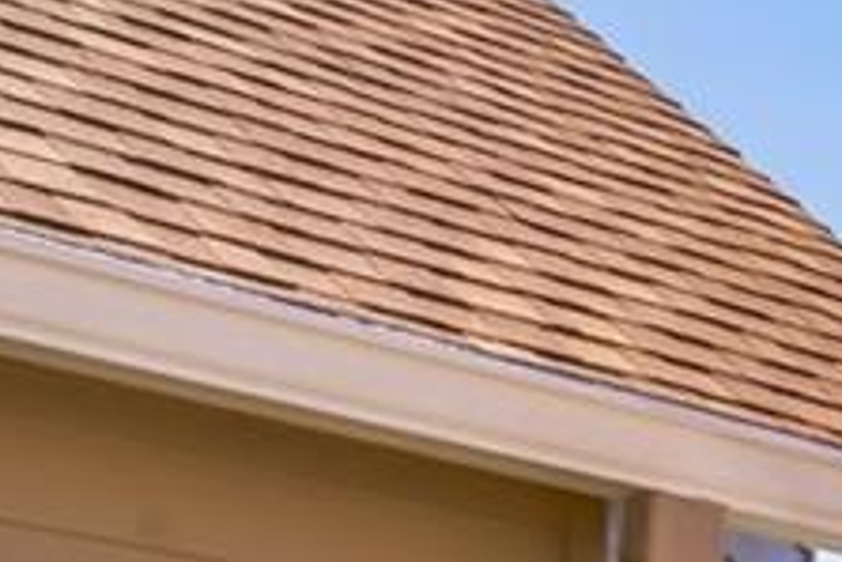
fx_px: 2855
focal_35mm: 122
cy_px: 1245
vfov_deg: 10.1
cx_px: 1979
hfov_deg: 13.0
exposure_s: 1/60
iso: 125
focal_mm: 17
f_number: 14
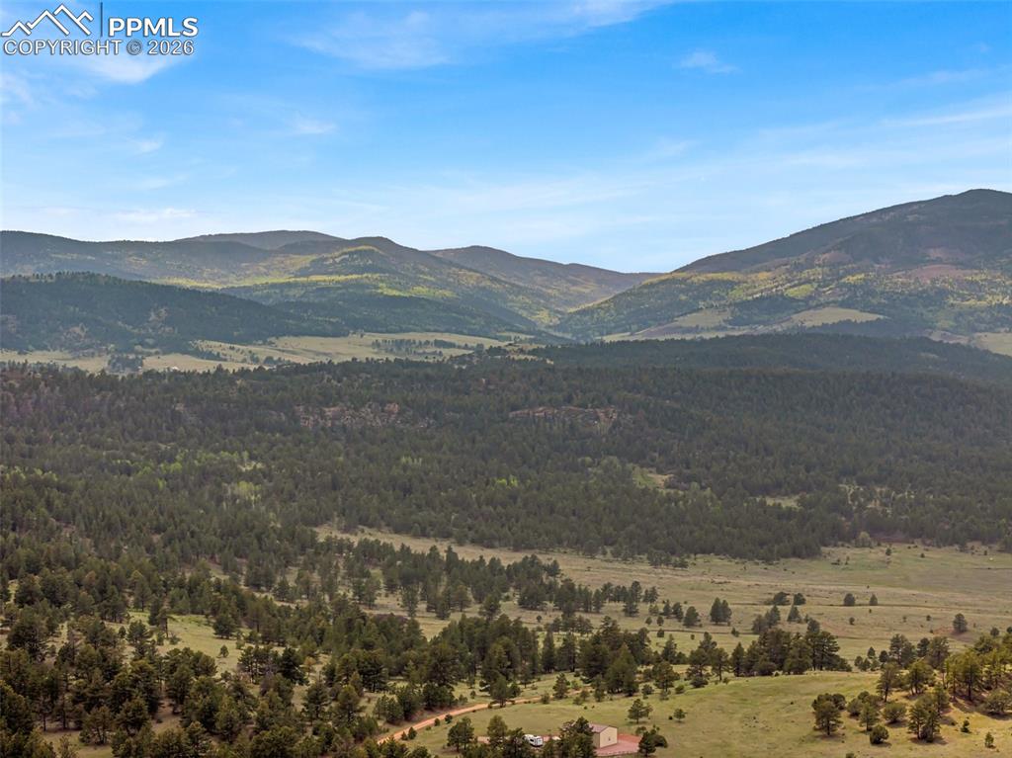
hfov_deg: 27.8
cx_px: 506
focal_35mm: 70
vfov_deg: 21.0
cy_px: 379
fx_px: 2045
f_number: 2.8
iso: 100
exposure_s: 1/160
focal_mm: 19.35
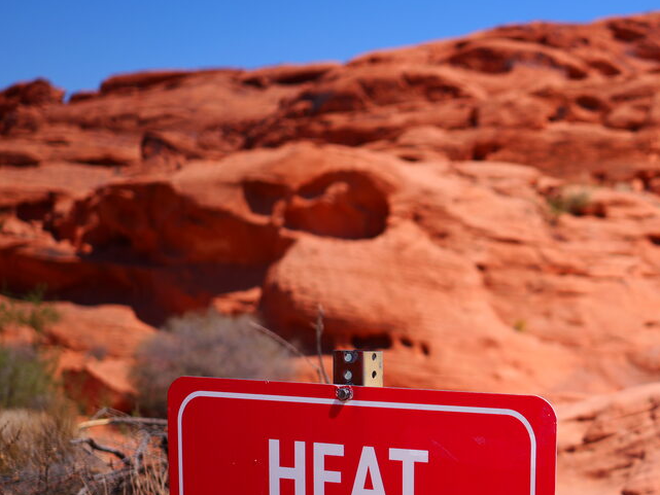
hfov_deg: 39.2
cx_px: 670
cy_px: 395
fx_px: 801
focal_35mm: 42
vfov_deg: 33.4
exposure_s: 1/8000
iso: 100
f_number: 1.4
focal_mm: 20
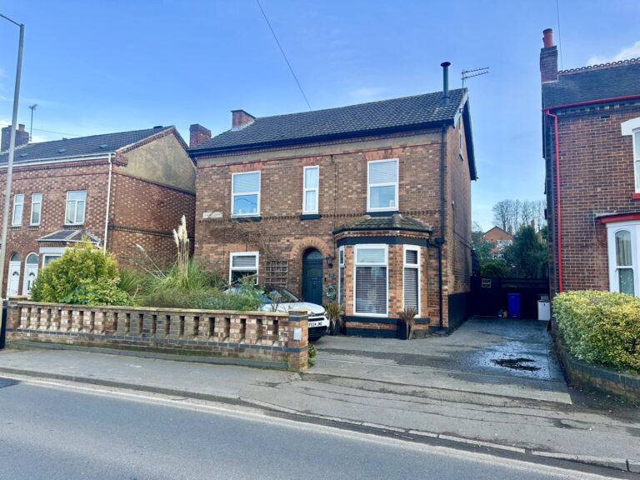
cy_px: 240
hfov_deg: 71.6
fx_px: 444
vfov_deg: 56.8
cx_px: 320
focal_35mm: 24
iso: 80
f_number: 1.78
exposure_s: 1/1453
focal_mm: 6.86
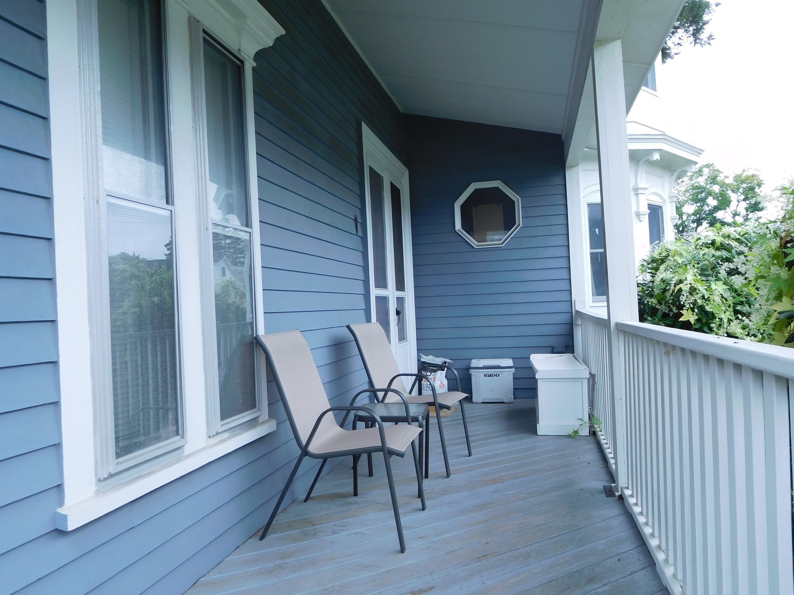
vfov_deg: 54.9
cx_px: 397
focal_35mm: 25
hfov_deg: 69.4
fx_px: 573
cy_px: 298
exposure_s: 1/100
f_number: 3.4
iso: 125
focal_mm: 4.5
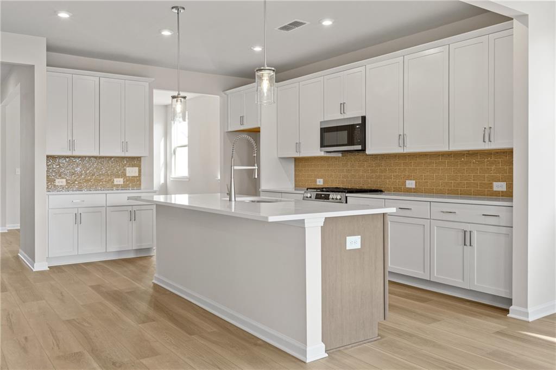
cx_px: 278
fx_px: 463
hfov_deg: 61.9
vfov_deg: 43.6
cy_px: 185
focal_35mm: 30
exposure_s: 1/60
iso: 1250
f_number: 6.3
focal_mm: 30
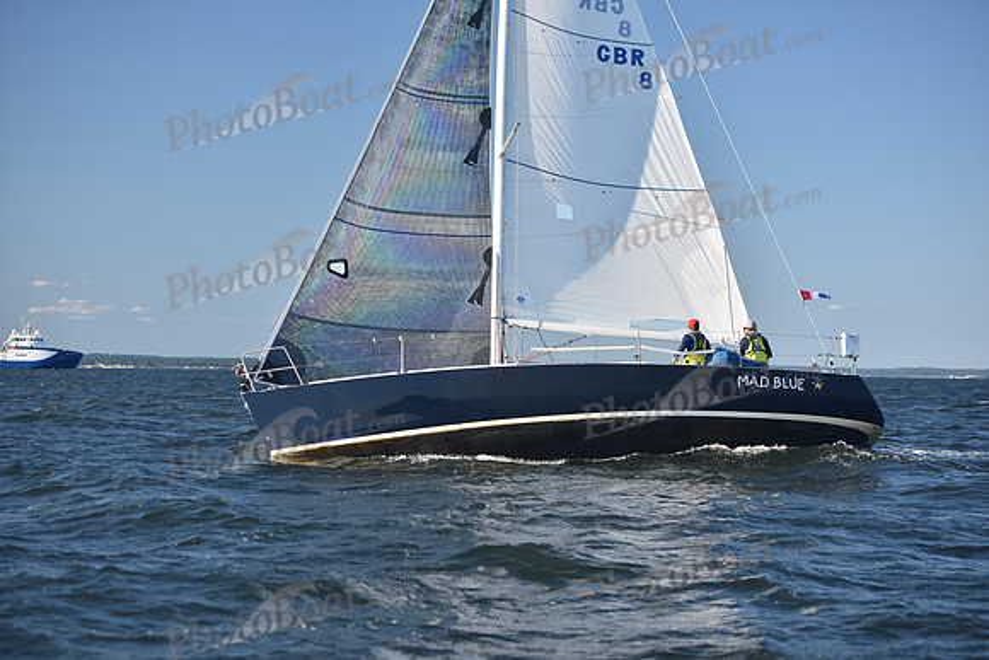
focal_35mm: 70
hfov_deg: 28.8
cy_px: 330
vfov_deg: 19.5
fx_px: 1923
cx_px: 494
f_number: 4
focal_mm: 70
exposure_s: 1/800
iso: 250
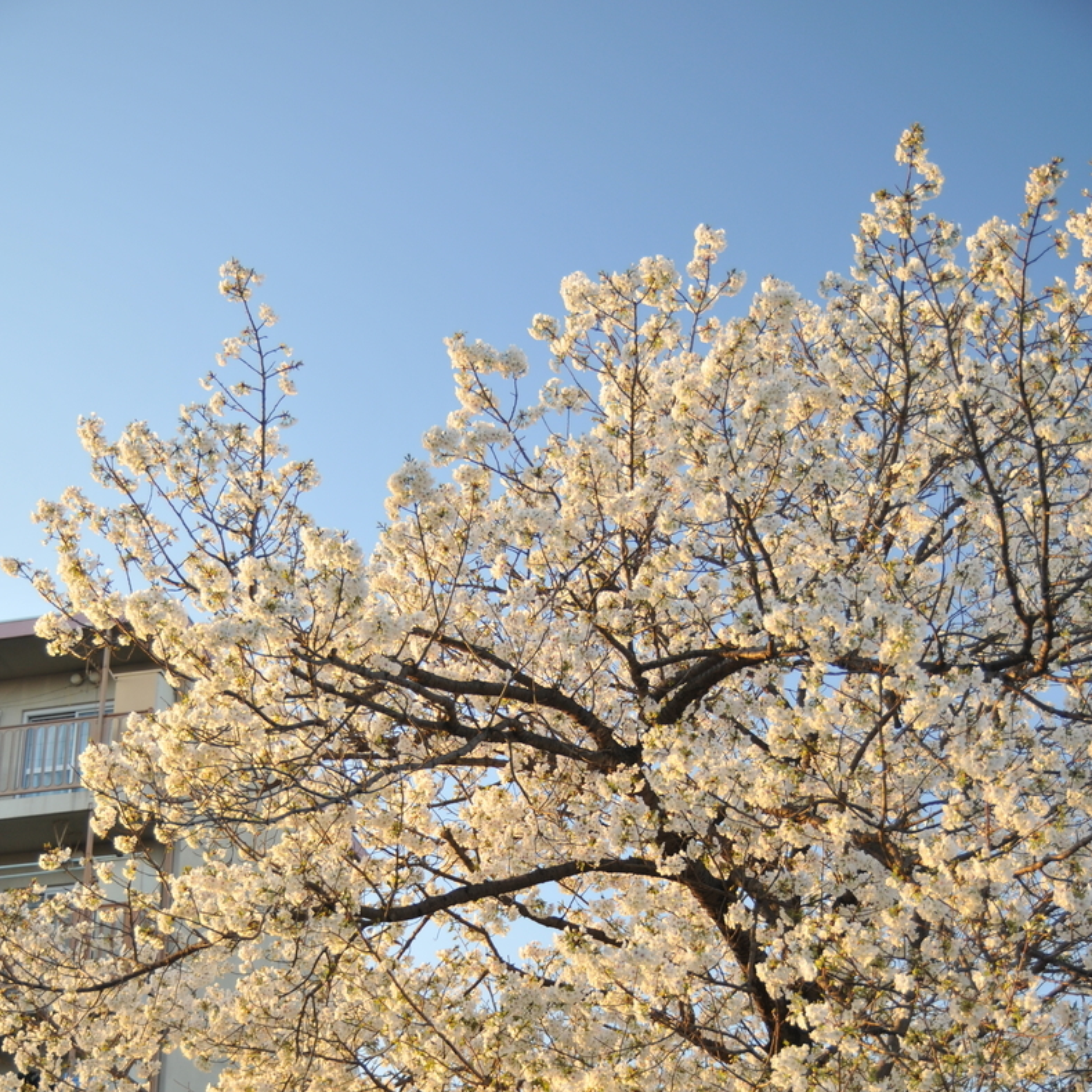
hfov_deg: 29.6
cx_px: 543
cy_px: 821
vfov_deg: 29.1
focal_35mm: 58
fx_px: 2070
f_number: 2.8
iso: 200
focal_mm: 30
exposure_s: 1/125
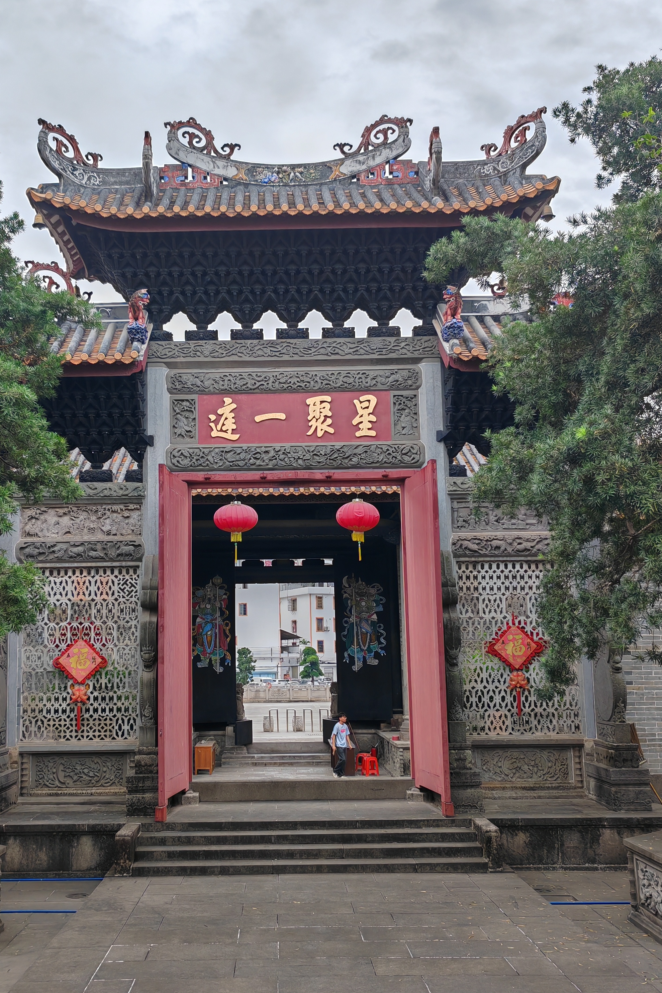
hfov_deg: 32.5
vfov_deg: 47.4
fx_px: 1131
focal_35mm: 41
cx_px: 265
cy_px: 502
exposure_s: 1/620
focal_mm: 6.12
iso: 50
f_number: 1.9
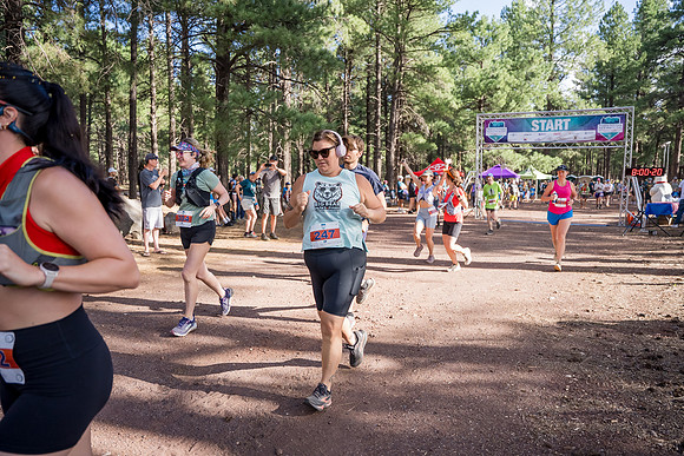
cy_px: 228
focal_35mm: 24
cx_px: 342
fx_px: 456
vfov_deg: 53.2
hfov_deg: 73.7
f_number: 3.2
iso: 500
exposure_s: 1/1250
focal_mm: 24
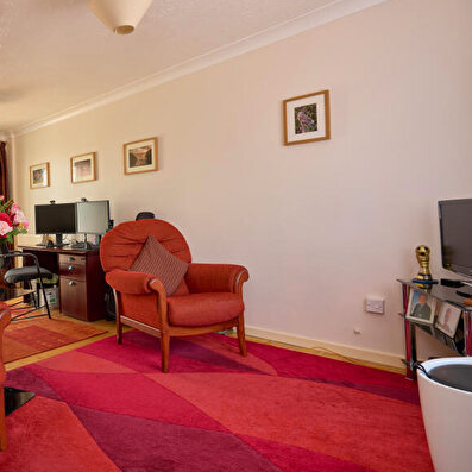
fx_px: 370
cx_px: 65
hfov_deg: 57.7
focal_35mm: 24
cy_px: 209
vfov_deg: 64.8
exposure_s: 1/25
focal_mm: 16
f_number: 5
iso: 320
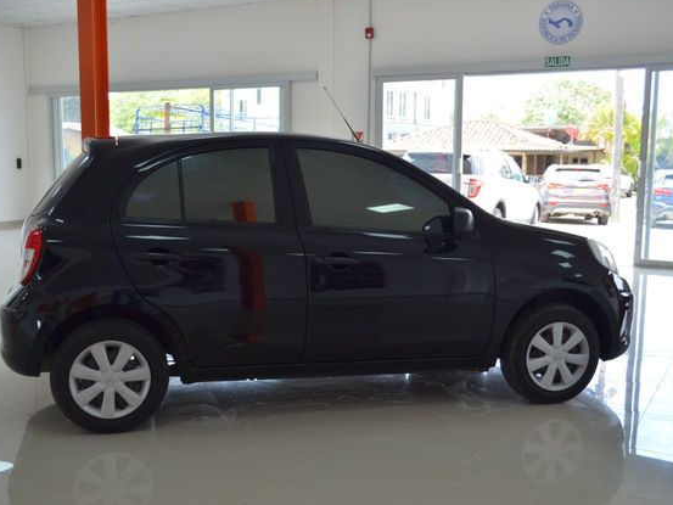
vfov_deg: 36.0
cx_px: 296
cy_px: 251
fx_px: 778
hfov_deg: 46.7
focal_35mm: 40
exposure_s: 1/250
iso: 500
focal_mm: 24
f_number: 4
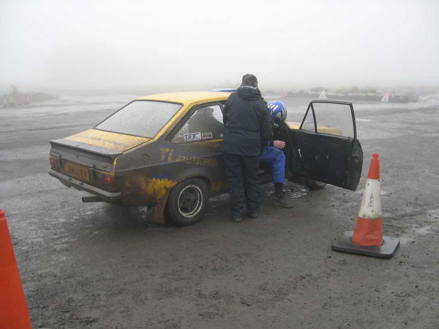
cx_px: 220
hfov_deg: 49.0
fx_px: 482
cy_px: 164
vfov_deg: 37.7
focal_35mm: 38
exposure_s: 1/149
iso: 100
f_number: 2.8
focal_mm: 8
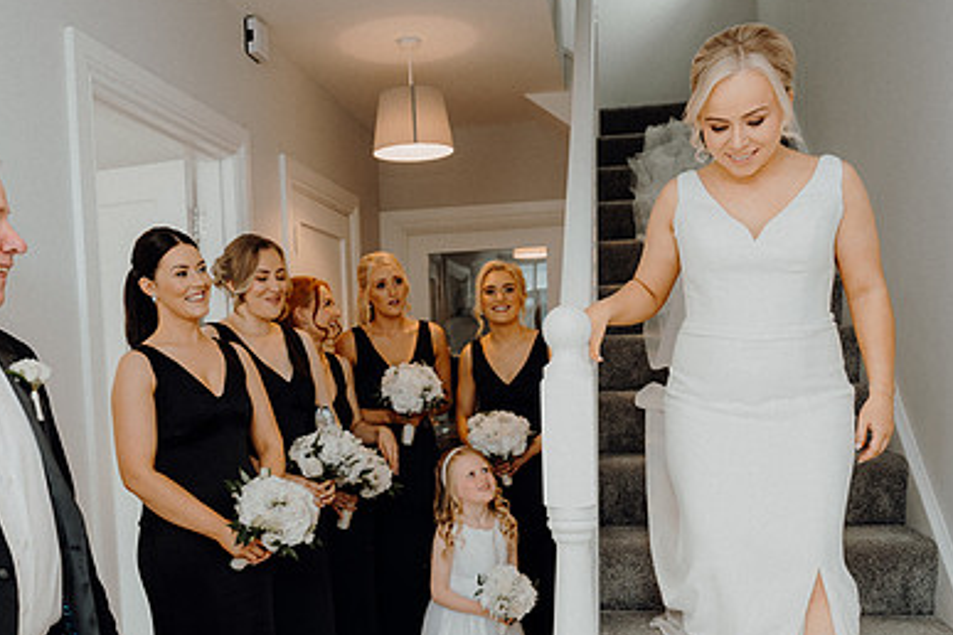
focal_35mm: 36
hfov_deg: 52.9
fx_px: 953
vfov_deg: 36.5
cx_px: 399
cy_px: 420
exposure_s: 1/160
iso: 250
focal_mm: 24
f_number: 3.5
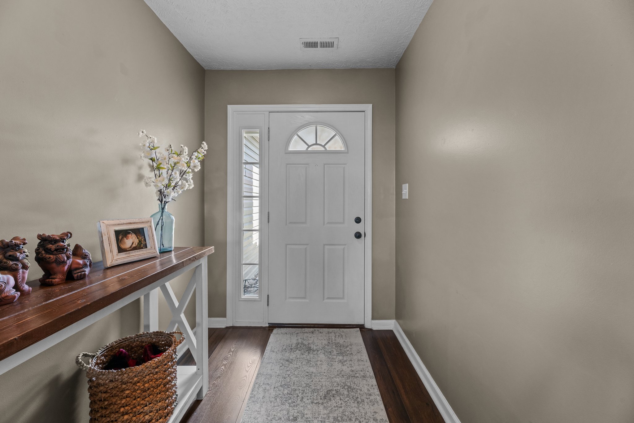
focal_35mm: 14
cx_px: 317
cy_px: 212
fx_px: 247
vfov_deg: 81.2
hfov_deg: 104.3
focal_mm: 14
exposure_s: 1/2.5
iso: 400
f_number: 9
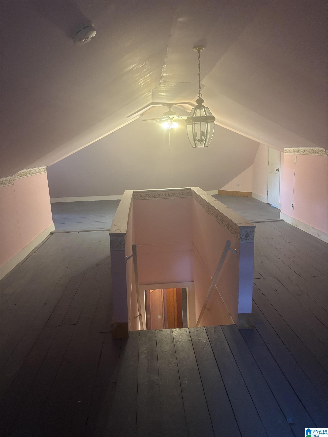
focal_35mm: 26
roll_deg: +2.0
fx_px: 328
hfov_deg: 53.1
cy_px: 218
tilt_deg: -13.7
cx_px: 164
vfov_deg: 67.3
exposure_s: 1/40
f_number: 1.6
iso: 500
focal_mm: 5.96
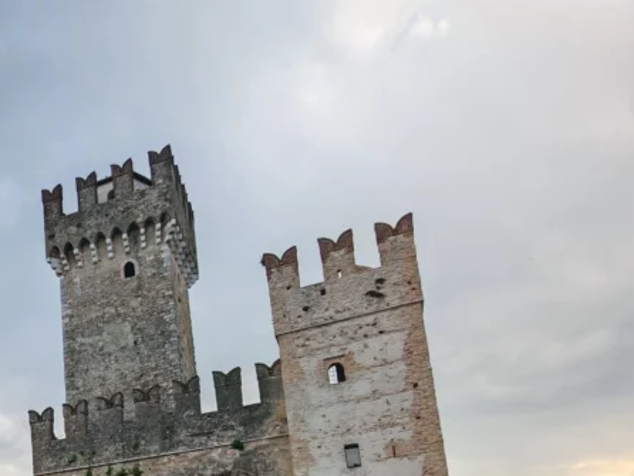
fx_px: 715
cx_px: -90
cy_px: 537
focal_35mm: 39
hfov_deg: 38.2
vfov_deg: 32.0
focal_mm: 1.82
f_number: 2
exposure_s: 1/390
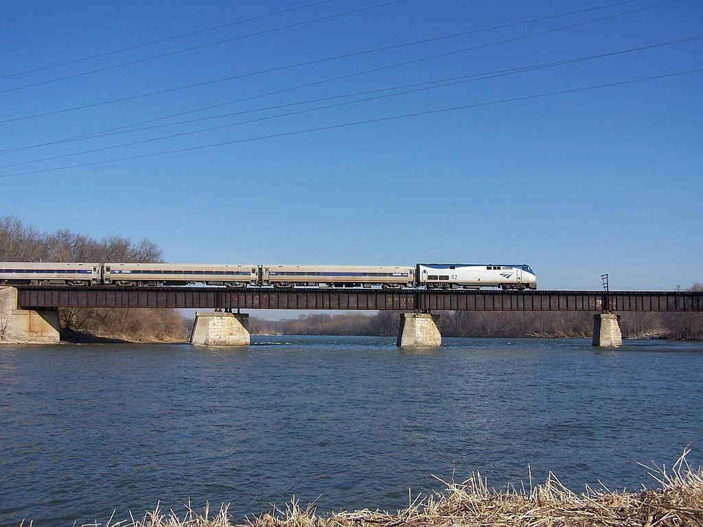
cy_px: 264
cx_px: 352
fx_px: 772
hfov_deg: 49.0
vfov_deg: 37.7
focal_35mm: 38
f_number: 4
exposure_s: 1/750
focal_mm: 6.3
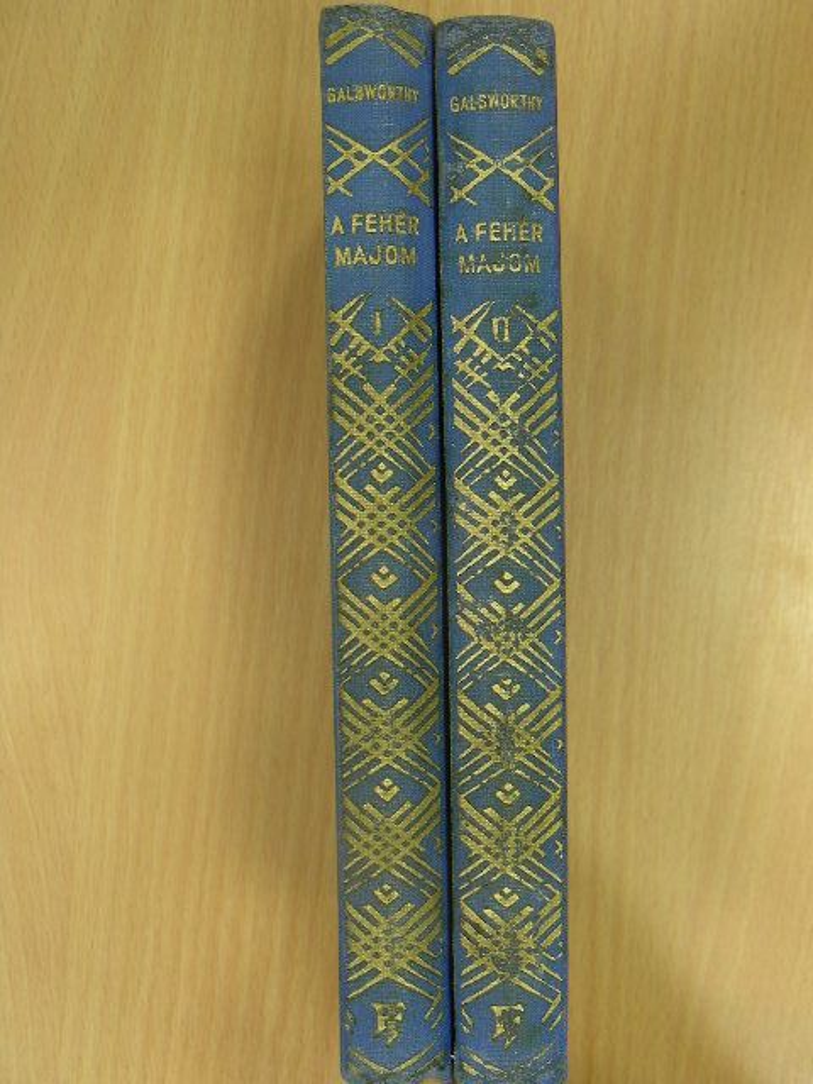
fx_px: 1378
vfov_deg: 42.9
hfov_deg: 32.9
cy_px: 542
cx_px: 406
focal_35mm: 44
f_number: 3.5
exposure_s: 1/5.2
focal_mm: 7.4
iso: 50
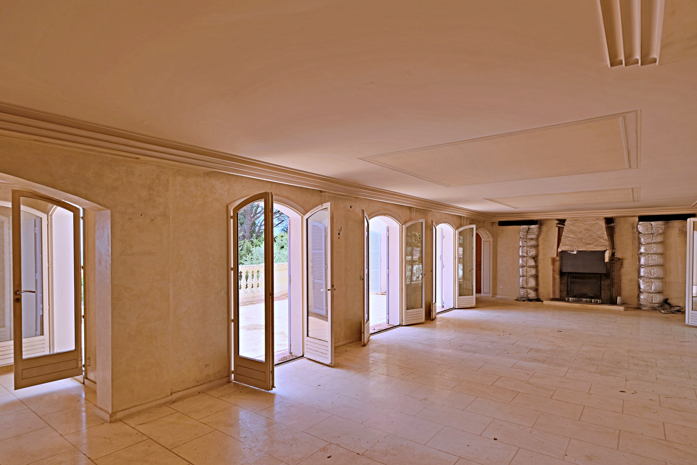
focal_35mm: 18
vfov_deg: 67.3
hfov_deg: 90.0
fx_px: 348
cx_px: 363
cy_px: 250
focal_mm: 10
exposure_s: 1/150
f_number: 4
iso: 160
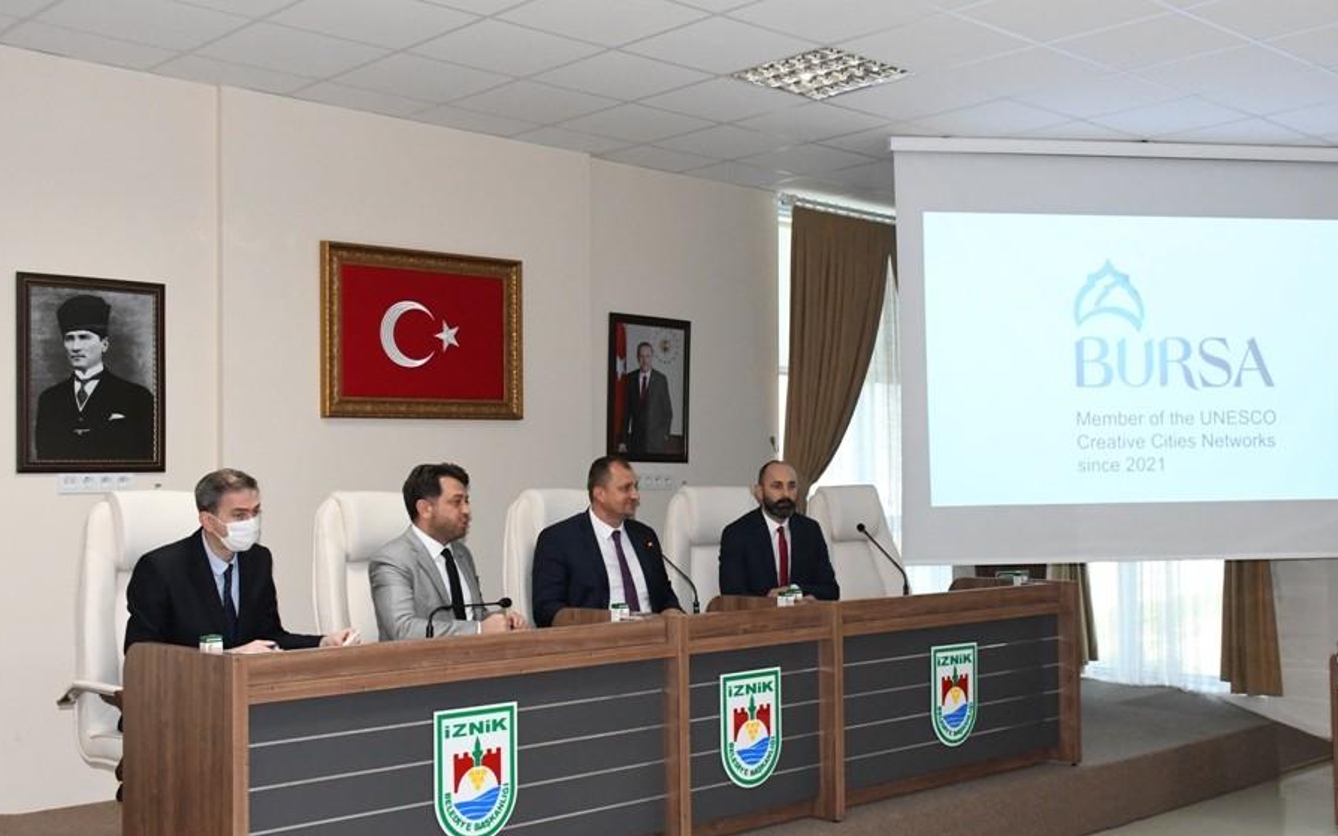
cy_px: 439
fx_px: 1531
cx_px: 747
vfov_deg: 30.5
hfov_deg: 47.1
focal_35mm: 42
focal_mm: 24
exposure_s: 1/160
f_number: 7.1
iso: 4000
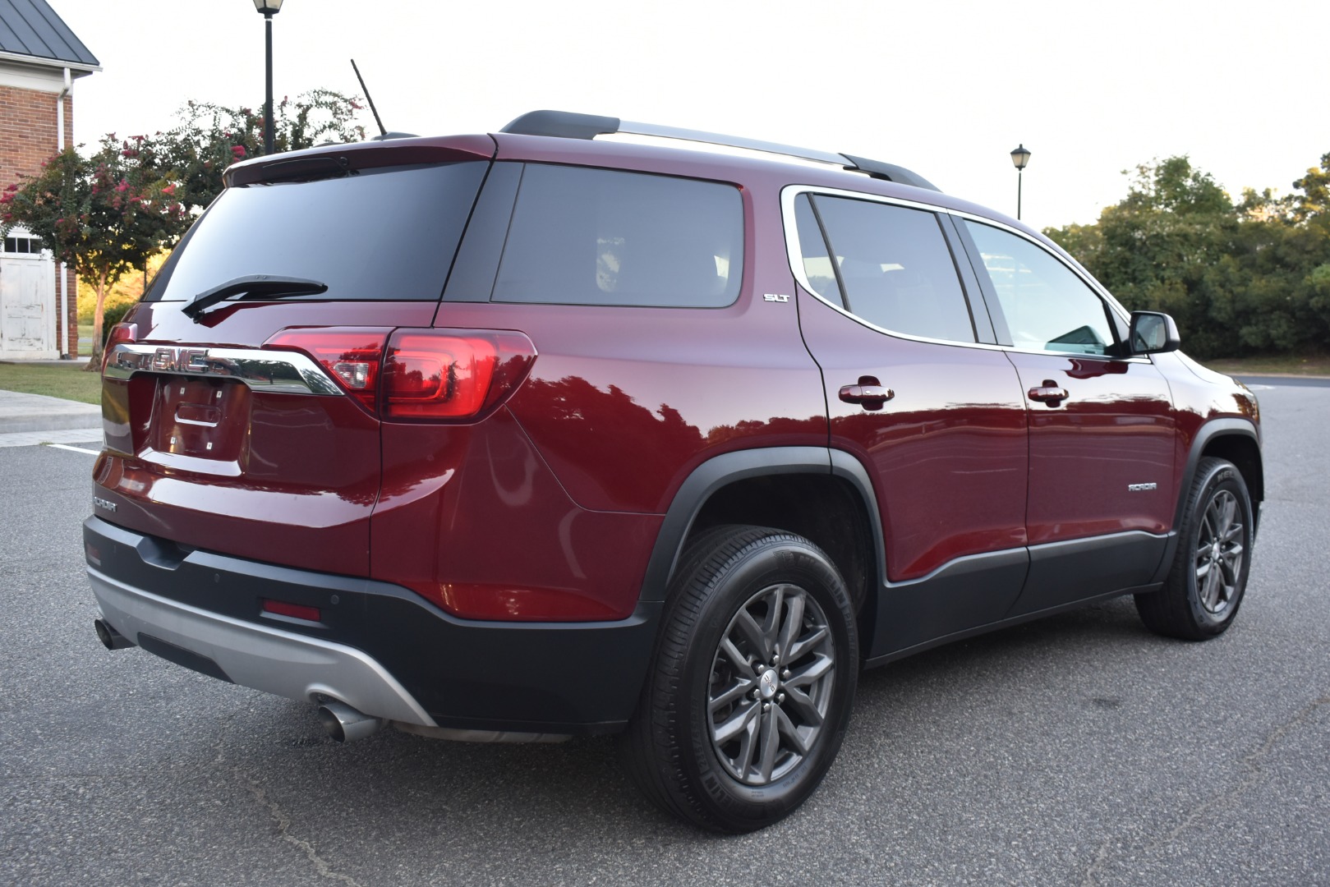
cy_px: 444
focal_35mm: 36
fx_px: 1330
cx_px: 665
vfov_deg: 36.9
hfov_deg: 53.1
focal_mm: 24
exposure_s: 1/100
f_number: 5
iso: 400
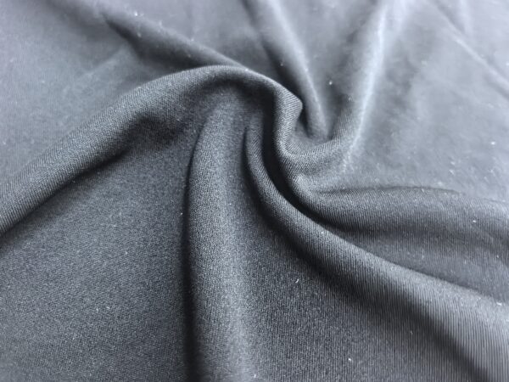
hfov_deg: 65.3
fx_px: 397
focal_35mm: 27
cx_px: 254
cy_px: 191
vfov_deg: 51.4
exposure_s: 1/100
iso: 3200
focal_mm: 6.98
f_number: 2
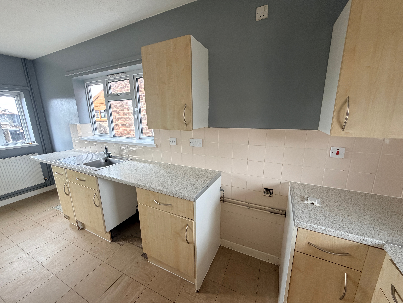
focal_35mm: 14
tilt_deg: -12.9
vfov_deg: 85.7
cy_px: 152
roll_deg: +0.3
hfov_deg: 102.1
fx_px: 163
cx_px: 202
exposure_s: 1/121
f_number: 2.2
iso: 250
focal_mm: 2.22
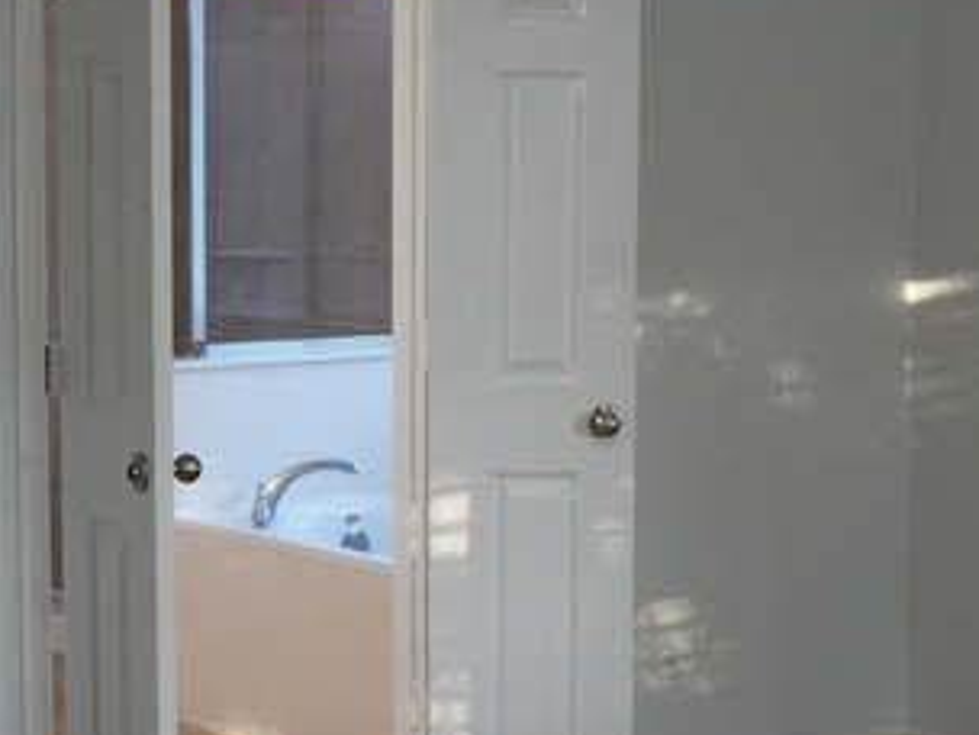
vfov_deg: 17.4
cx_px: 870
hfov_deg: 22.5
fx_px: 2404
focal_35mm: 85
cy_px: 388
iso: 4000
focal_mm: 28
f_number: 2.8
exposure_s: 1/640
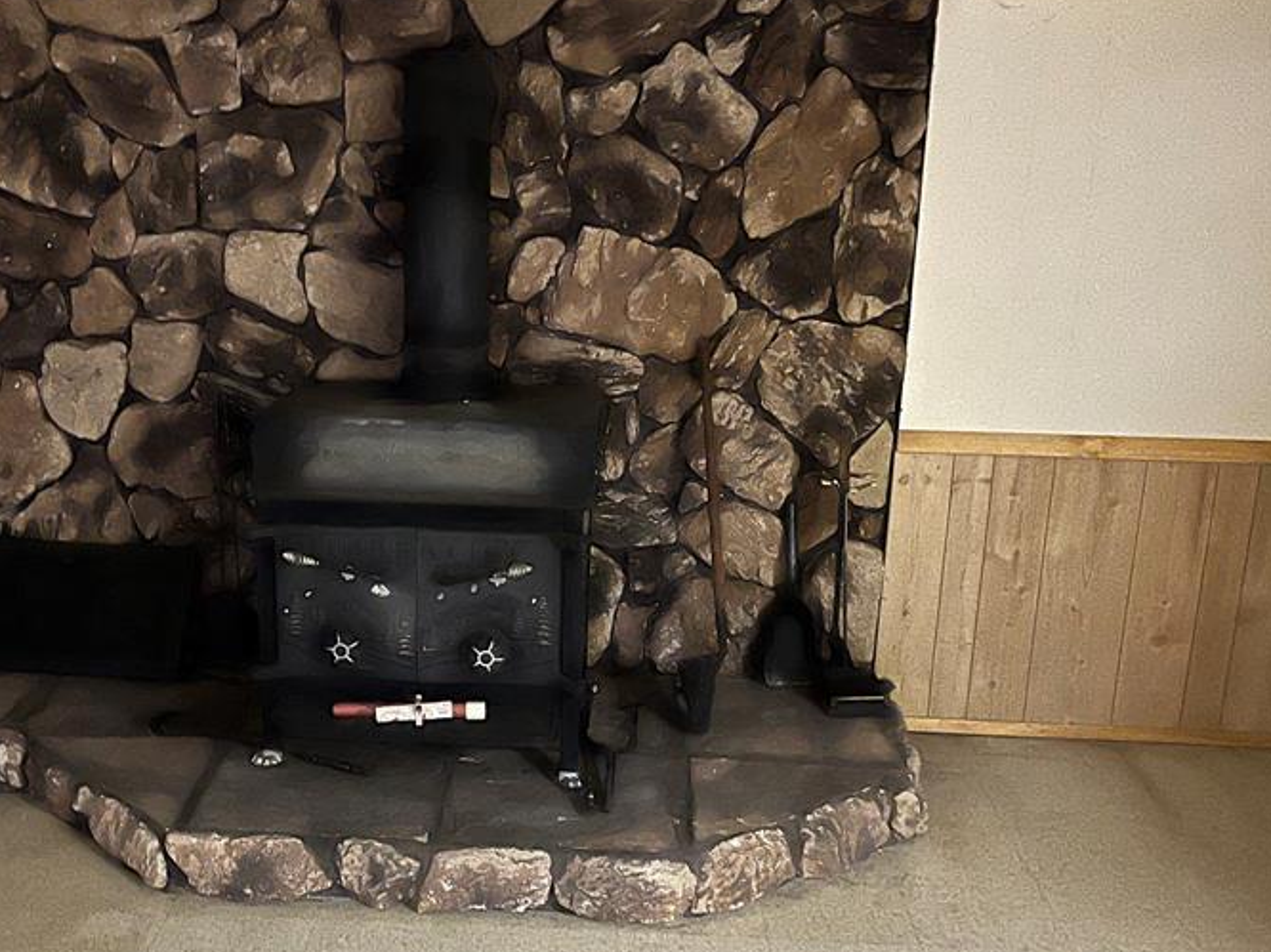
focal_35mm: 40
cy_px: 523
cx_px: 487
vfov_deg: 35.9
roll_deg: -1.0
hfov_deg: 46.5
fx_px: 1468
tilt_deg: -15.6
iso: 640
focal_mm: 5.1
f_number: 1.6
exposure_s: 1/12
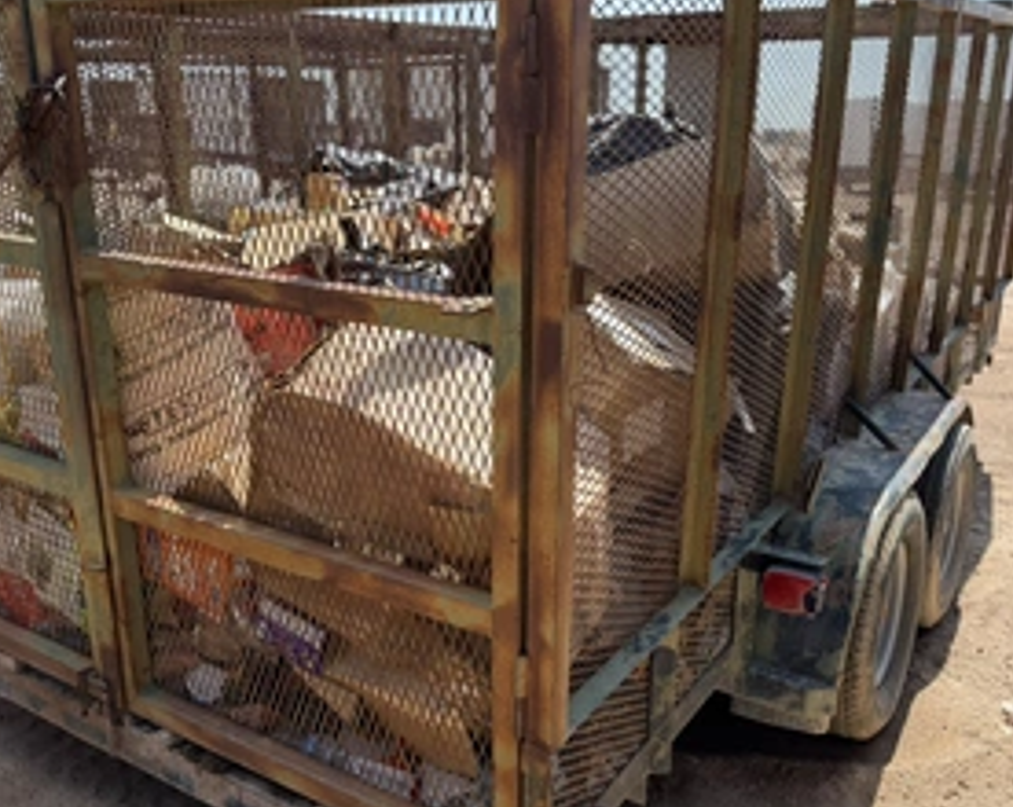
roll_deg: -0.3
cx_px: 470
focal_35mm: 34
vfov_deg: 43.3
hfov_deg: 52.9
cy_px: 426
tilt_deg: -15.0
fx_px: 1018
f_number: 1.78
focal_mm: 6.76
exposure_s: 1/2703
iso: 100
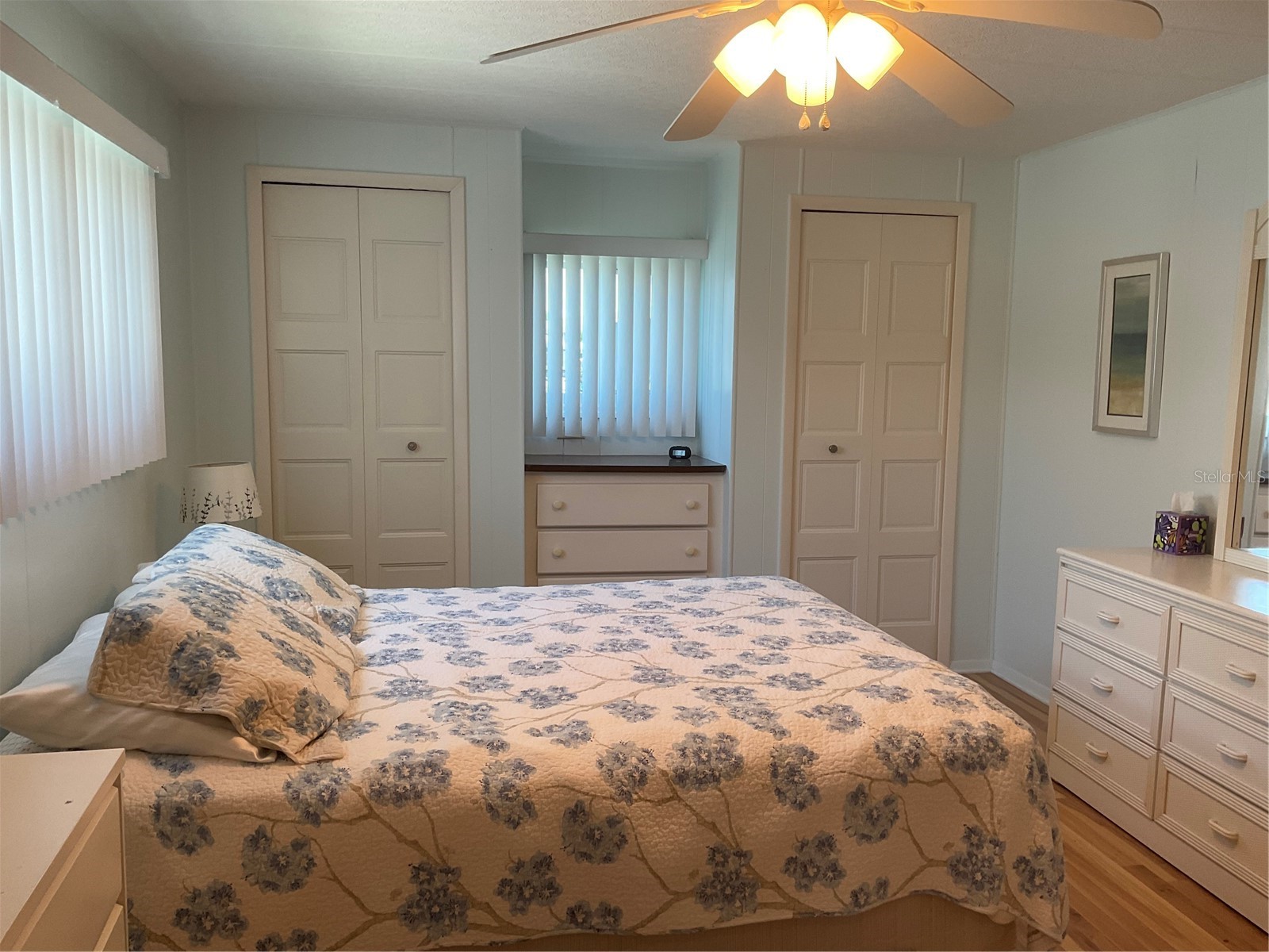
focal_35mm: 29
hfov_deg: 61.7
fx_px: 1063
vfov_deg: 48.2
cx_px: 634
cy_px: 476
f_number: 1.8
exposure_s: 1/60
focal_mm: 3
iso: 40
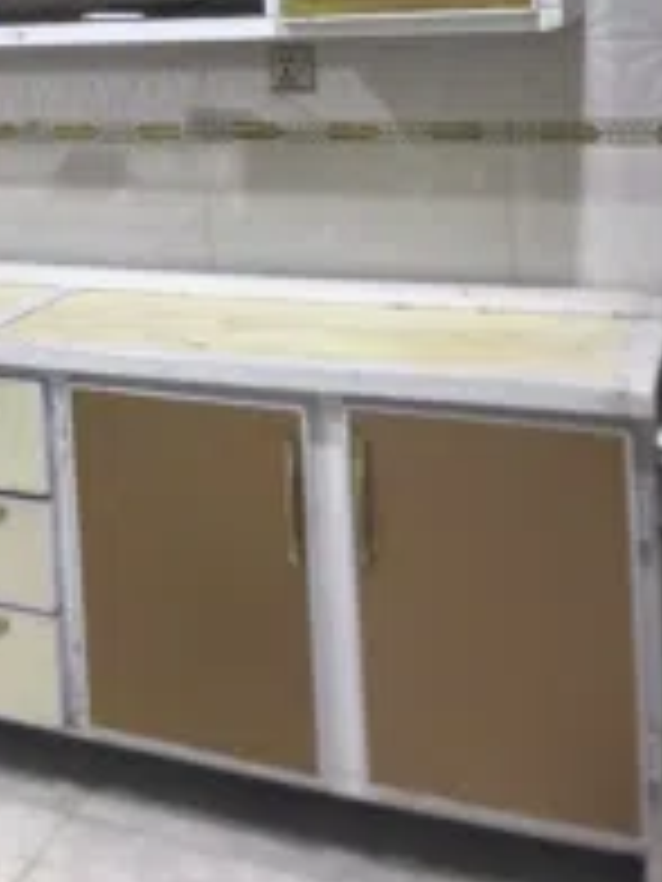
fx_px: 1453
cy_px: 63
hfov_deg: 24.5
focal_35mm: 57
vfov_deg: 31.9
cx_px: 9
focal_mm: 3.99
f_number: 1.8
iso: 40
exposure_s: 1/25
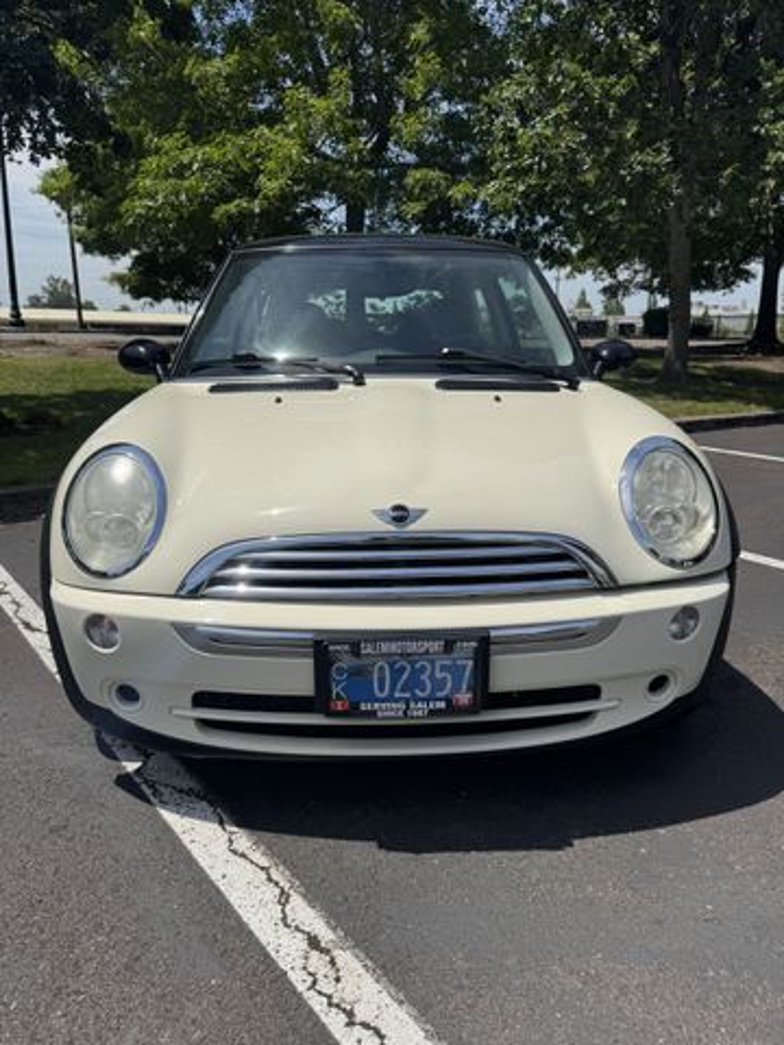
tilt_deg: -14.3
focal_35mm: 24
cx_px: 392
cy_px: 522
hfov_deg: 56.8
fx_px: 725
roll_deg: +1.1
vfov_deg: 71.6
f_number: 1.78
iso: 80
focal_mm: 6.76
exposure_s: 1/9009
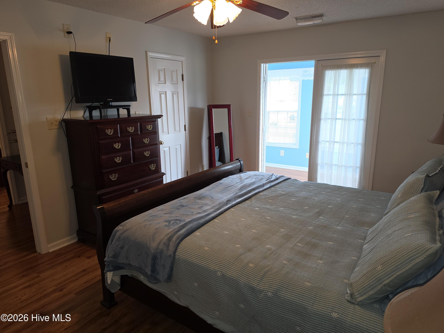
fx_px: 295
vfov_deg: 58.9
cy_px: 166
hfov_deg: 73.9
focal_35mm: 23
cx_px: 222
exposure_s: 1/60
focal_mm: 6.5
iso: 50
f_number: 1.4
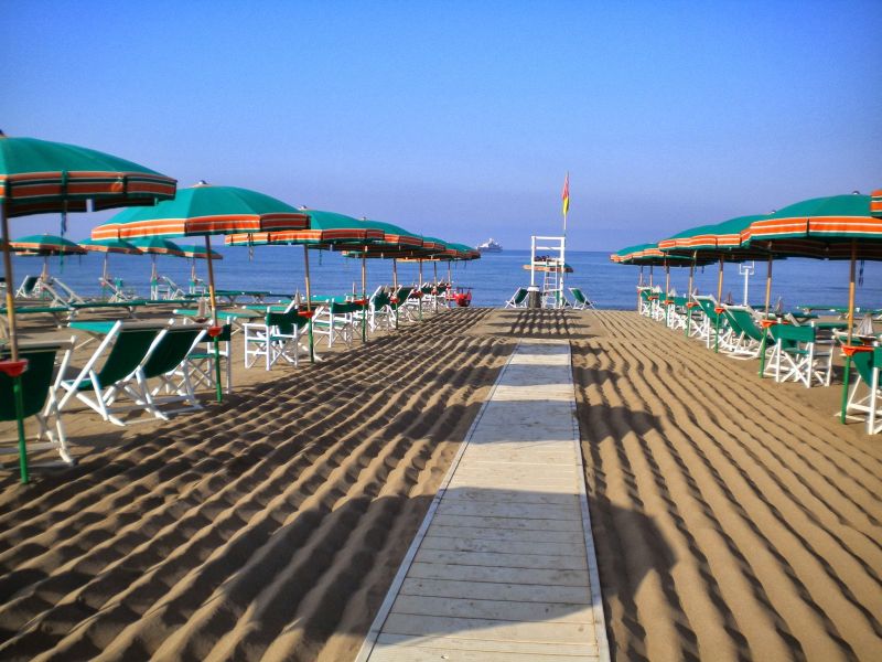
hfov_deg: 52.6
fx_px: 892
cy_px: 331
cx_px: 441
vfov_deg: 40.7
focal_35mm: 35
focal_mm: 6.3
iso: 80
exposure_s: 1/644
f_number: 4.6
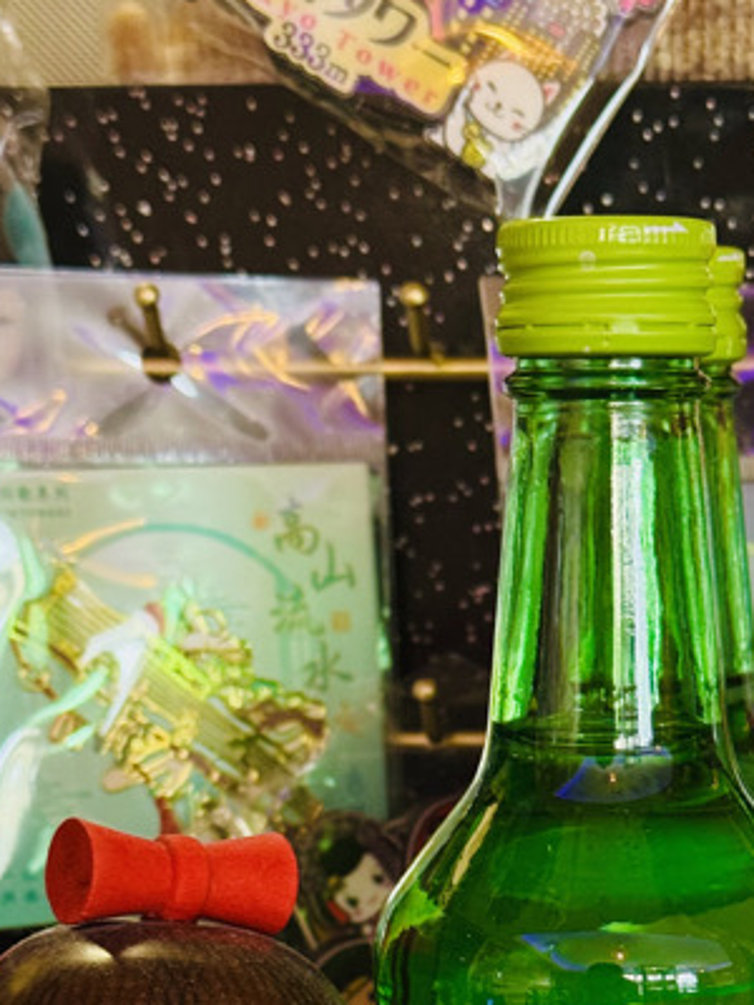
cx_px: 576
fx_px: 2788
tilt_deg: -11.4
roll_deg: +0.5
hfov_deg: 15.3
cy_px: 960
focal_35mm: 96
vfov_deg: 19.9
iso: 250
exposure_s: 1/33
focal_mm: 6.76
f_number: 1.78
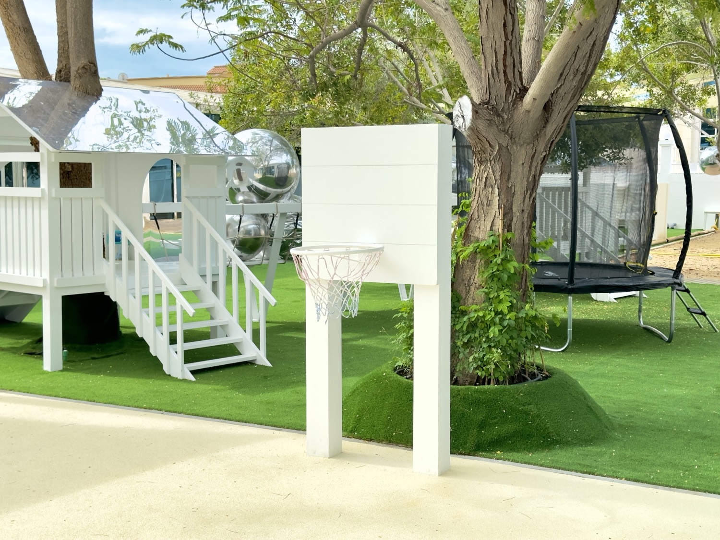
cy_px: 270
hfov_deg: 39.7
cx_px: 360
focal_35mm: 48
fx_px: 998
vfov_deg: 30.3
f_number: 1.78
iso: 64
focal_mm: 6.86
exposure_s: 1/1565
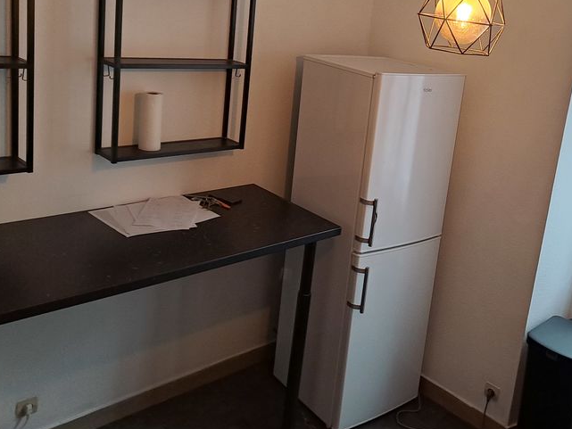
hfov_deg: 47.1
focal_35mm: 39
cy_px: 153
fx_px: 645
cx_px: 378
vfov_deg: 36.6
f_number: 1.8
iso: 125
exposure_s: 1/50
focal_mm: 4.65
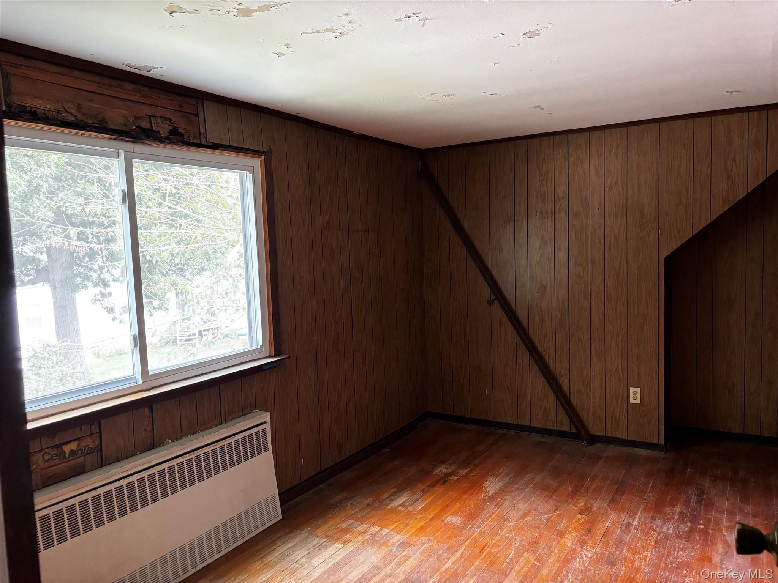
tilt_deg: -3.2
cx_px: 389
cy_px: 292
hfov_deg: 67.3
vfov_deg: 53.1
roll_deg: +2.0
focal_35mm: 26
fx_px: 584
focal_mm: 5.96
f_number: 1.6
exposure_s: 1/60
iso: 320
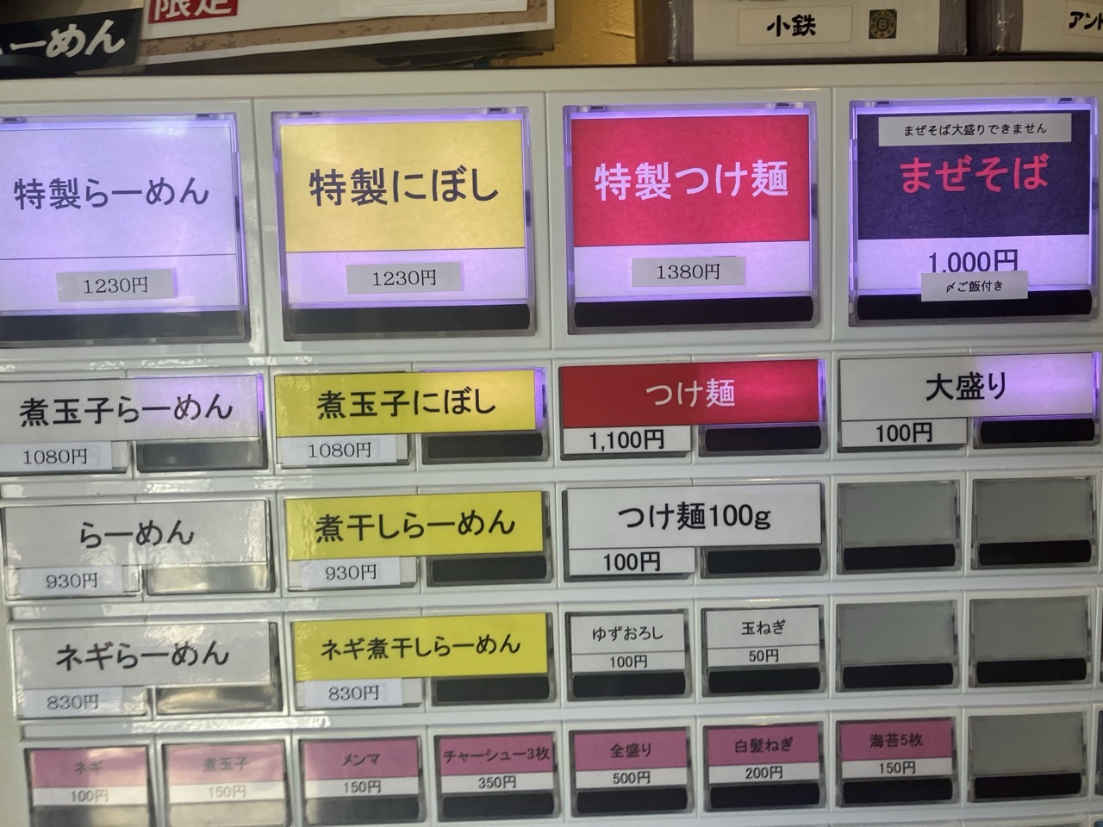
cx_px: 552
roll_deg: +1.2
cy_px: 414
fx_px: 892
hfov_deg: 63.4
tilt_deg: -4.8
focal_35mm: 28
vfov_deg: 49.7
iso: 40
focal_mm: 3.99
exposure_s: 1/91
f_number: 1.8
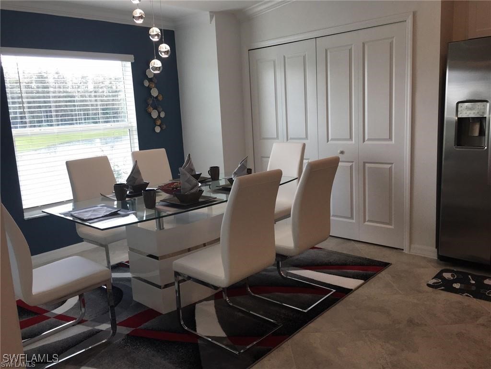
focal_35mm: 29
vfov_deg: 48.2
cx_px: 246
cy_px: 184
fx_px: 411
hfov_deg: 61.7
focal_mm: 4.15
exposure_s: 1/120
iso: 50
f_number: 2.2
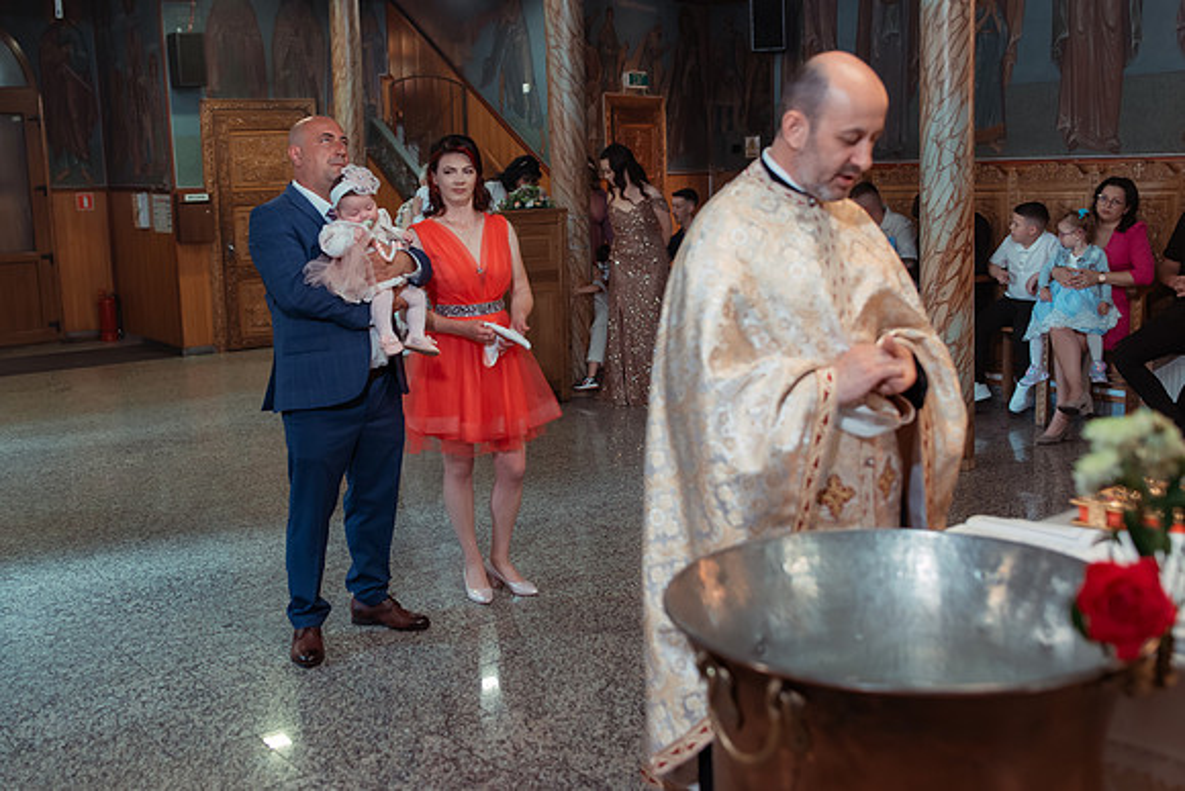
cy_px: 376
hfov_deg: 49.9
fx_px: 1272
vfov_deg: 34.5
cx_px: 543
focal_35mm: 39
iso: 1600
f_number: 2.8
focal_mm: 35
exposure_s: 1/200
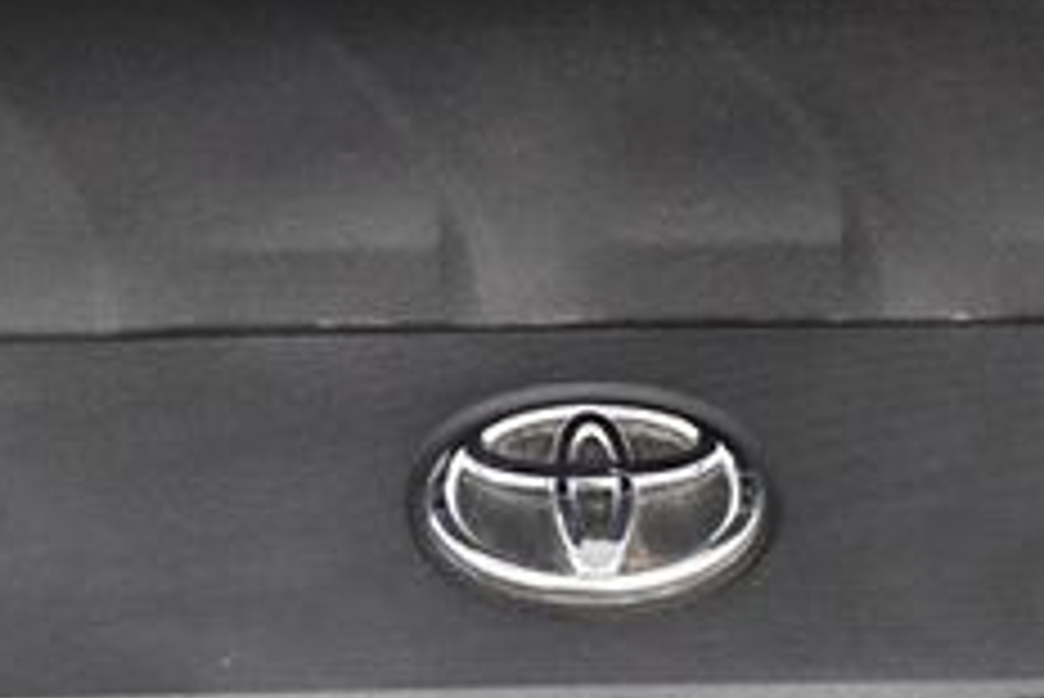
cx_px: 338
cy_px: 648
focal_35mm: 127
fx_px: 3685
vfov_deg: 10.7
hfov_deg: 16.1
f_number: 3.8
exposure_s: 1/100
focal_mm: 23
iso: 3200
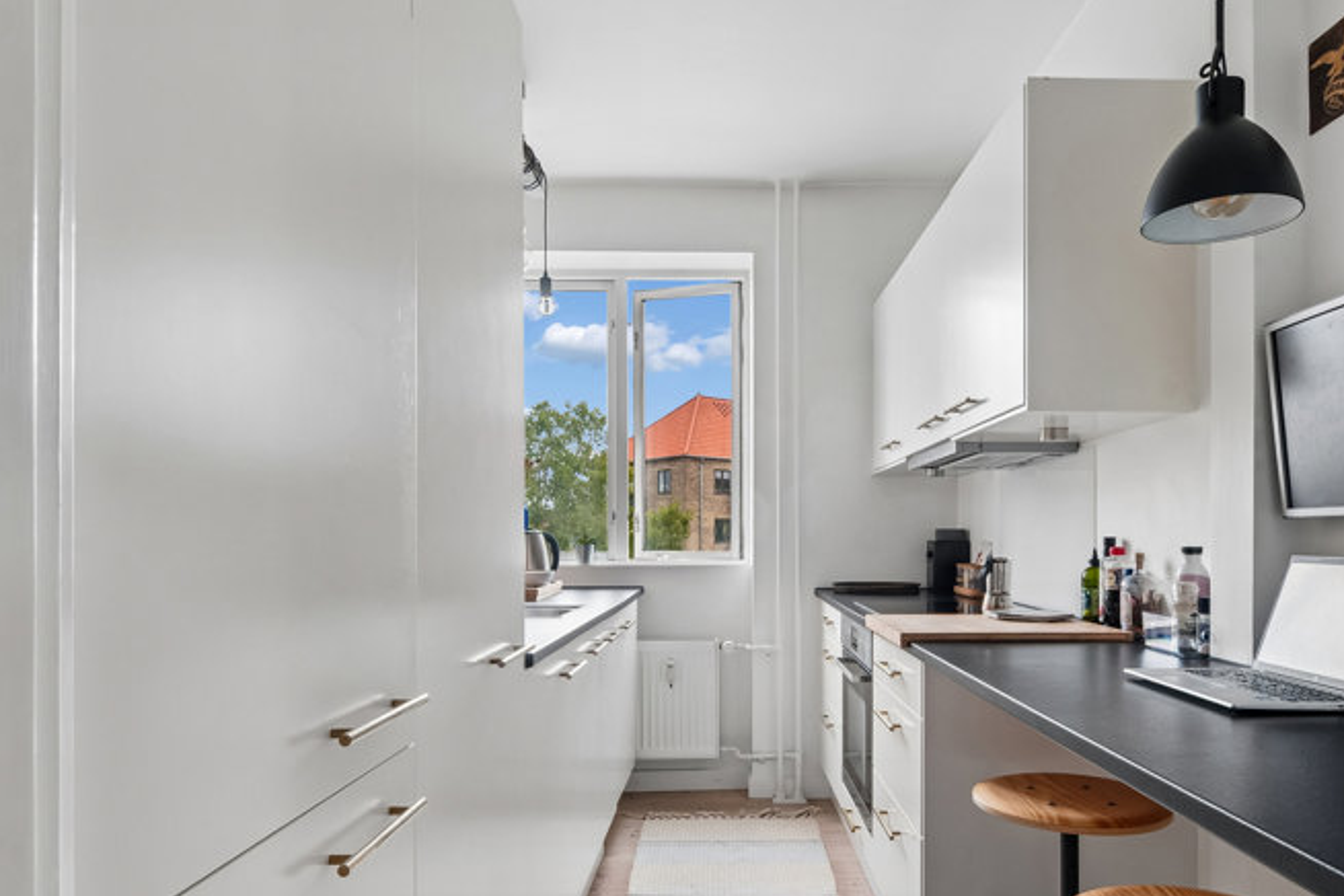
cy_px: 525
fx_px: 821
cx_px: 756
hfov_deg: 78.2
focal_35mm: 22
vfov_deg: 56.9
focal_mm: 12
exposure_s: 1/15
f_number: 10
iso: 400
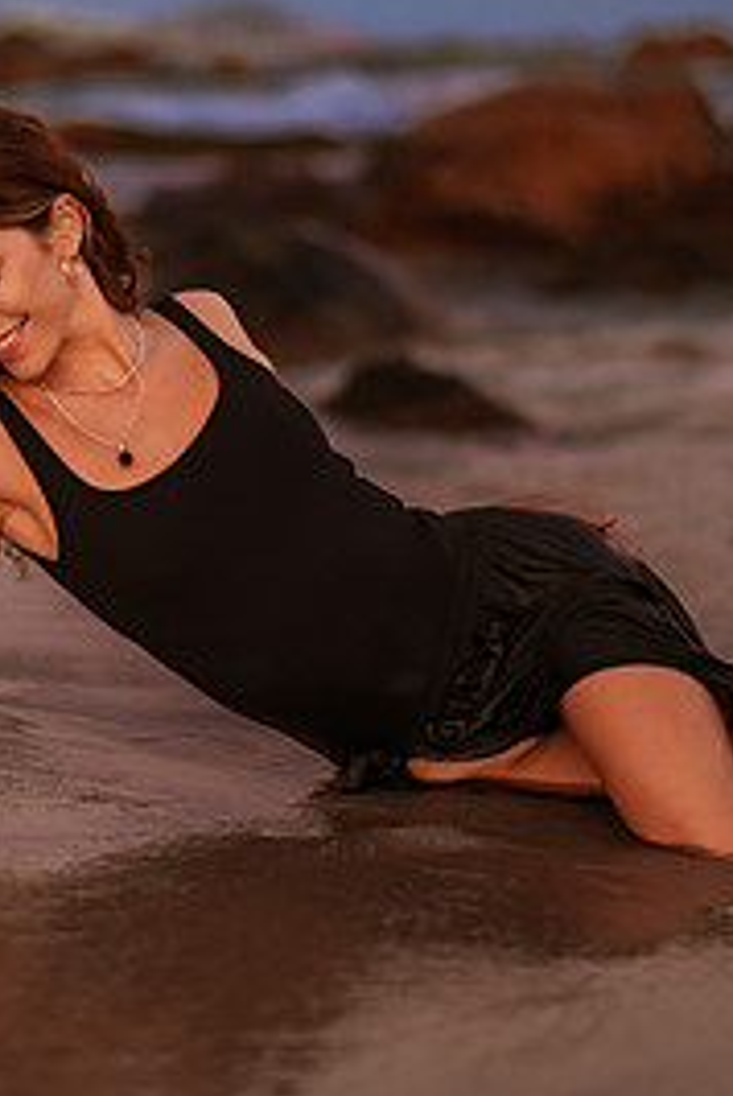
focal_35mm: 98
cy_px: 453
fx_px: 2985
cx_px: 140
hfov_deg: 13.9
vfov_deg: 20.8
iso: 400
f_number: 1.4
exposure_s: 1/500
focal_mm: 58
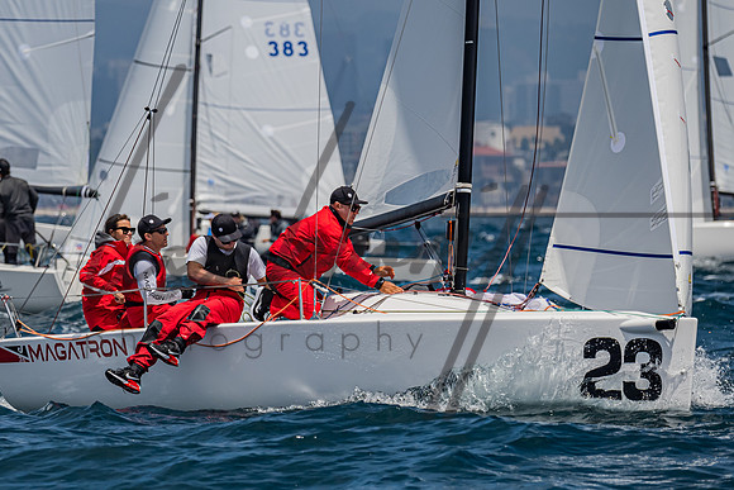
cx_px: 133
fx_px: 9614
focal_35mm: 471
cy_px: 303
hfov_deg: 4.4
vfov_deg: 2.9
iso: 400
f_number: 6.3
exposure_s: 1/2500
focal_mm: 280
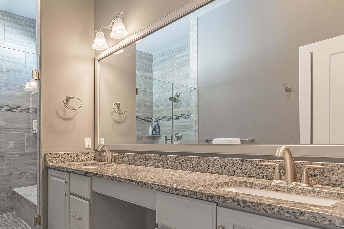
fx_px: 229
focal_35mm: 24
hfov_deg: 70.1
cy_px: 142
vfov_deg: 52.6
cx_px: 97
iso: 320
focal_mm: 14
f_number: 7.1
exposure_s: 1/320
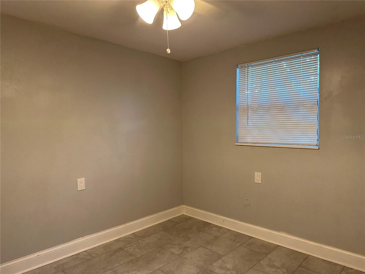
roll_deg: +0.6
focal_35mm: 24
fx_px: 253
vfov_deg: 56.8
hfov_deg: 71.6
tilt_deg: -1.9
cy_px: 137
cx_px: 182
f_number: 1.78
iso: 200
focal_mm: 6.86
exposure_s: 1/120
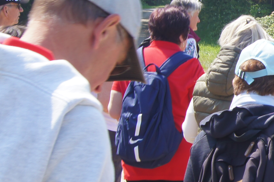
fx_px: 1232
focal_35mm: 162
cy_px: 79
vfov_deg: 8.5
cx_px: 447
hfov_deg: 12.0
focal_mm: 28
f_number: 11
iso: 100
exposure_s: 1/80
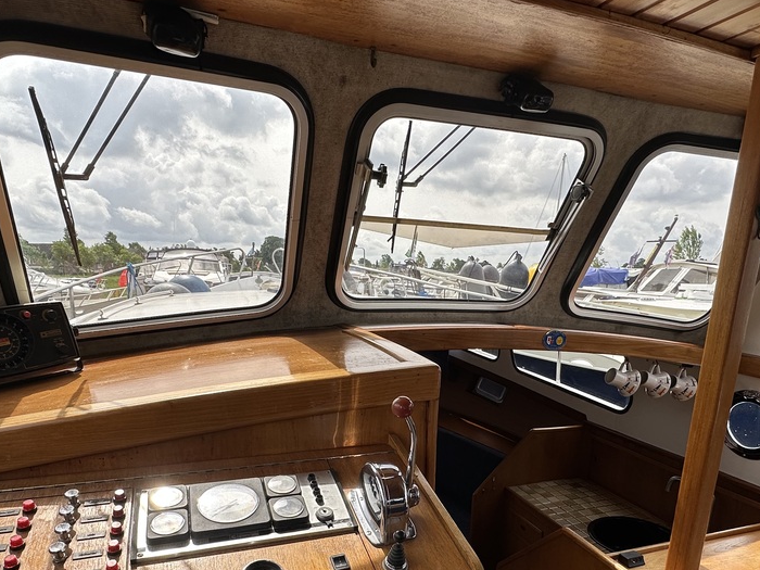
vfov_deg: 55.1
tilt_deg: -12.5
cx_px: 385
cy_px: 398
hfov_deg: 71.6
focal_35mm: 24
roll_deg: -1.3
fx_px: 527
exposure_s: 1/694
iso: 40
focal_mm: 2.22
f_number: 2.2
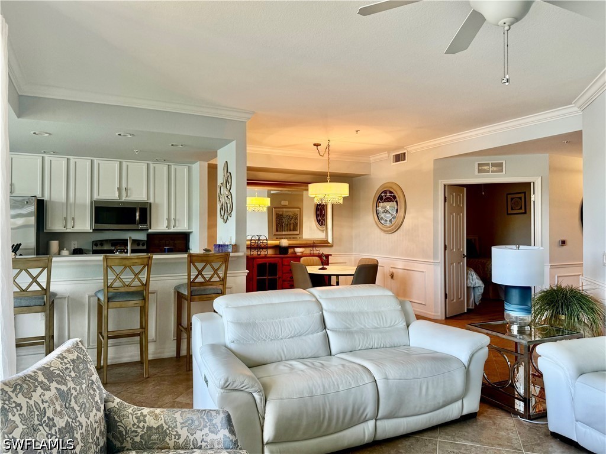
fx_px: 420
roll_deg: +0.2
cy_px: 227
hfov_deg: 71.6
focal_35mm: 24
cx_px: 303
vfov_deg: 56.8
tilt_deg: +1.3
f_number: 1.78
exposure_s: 1/120
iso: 100
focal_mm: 6.76
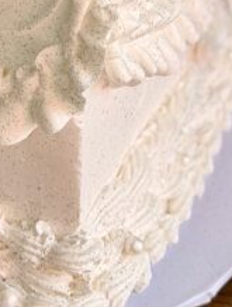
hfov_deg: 8.4
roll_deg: -1.2
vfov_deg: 10.9
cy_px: -140
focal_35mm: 175
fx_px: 1559
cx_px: -49
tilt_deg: -19.2
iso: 64
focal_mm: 6.76
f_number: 1.78
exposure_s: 1/503
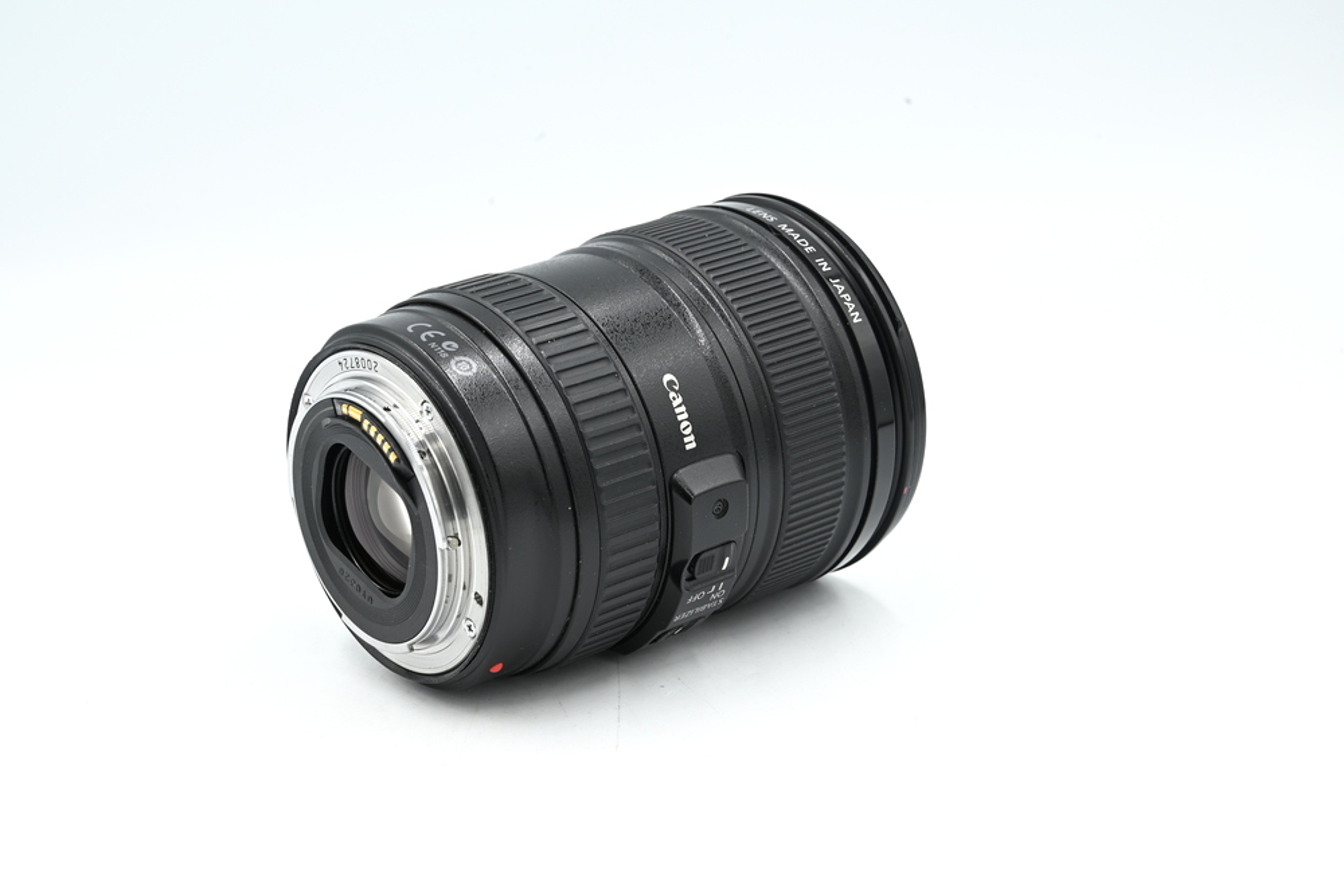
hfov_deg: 28.8
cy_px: 448
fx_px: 2614
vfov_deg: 19.5
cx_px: 672
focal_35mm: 70
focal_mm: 70
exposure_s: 1/13
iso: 100
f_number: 14
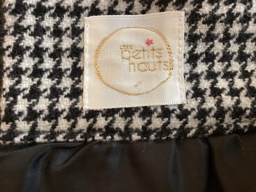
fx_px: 229
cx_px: 128
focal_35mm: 31
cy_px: 96
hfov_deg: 58.4
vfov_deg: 45.4
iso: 500
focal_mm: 3.3
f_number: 2.4
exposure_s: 1/30
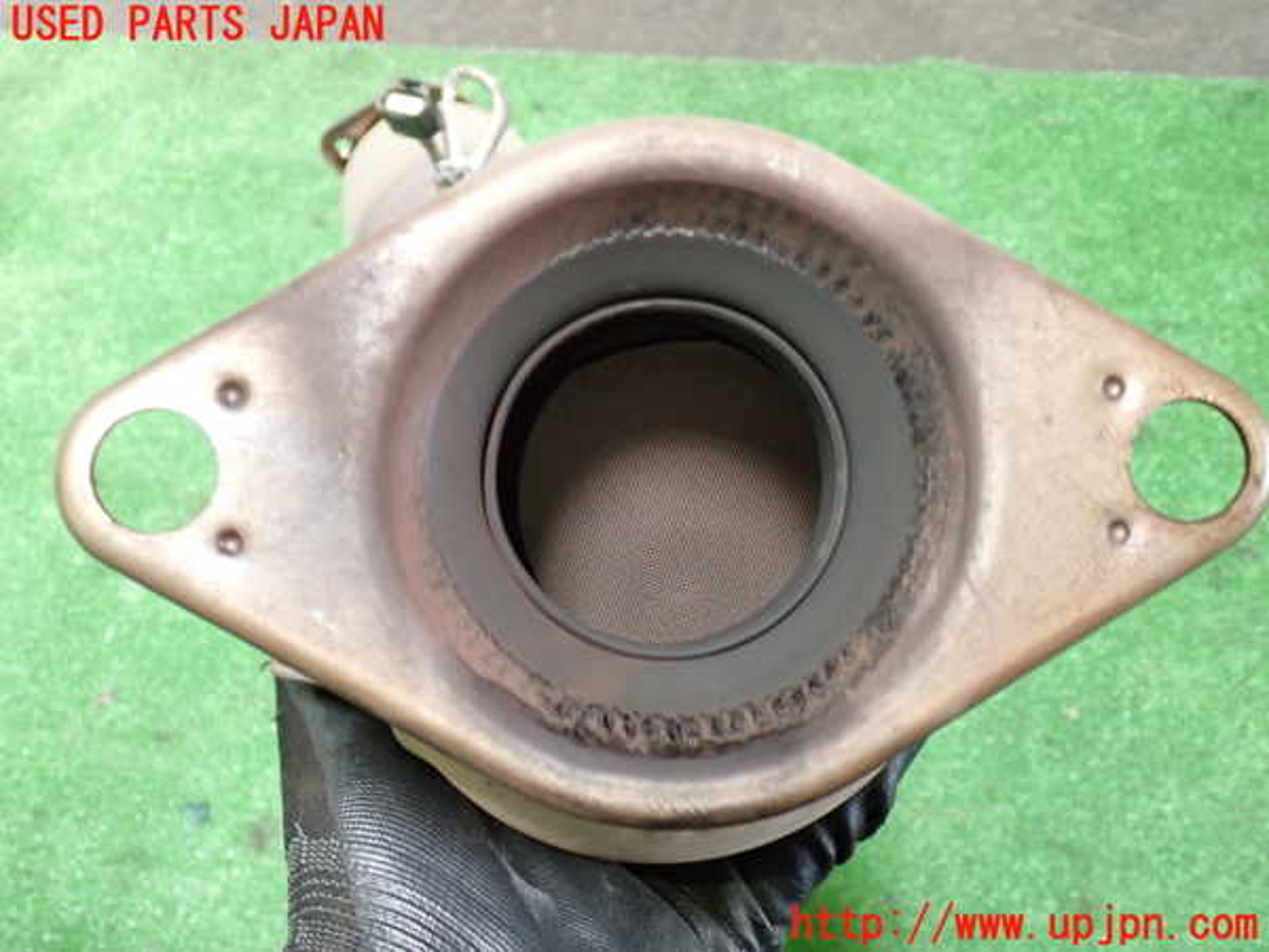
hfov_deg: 45.8
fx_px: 1503
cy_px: 476
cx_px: 634
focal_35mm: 41
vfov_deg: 35.1
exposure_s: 1/40
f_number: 2.8
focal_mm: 7.31
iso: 500
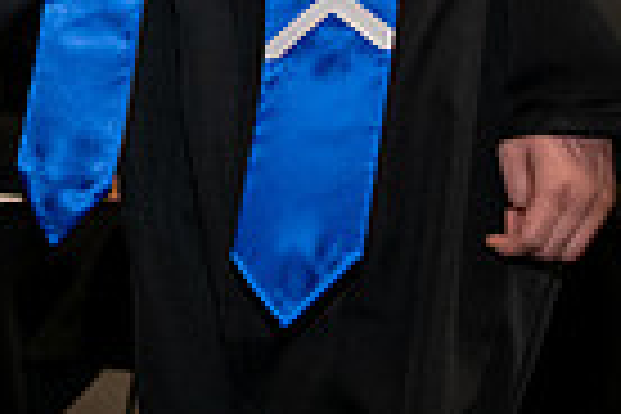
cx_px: -234
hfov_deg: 6.9
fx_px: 5088
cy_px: -448
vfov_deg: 4.6
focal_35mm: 295
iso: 2000
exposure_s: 1/200
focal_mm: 70
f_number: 5
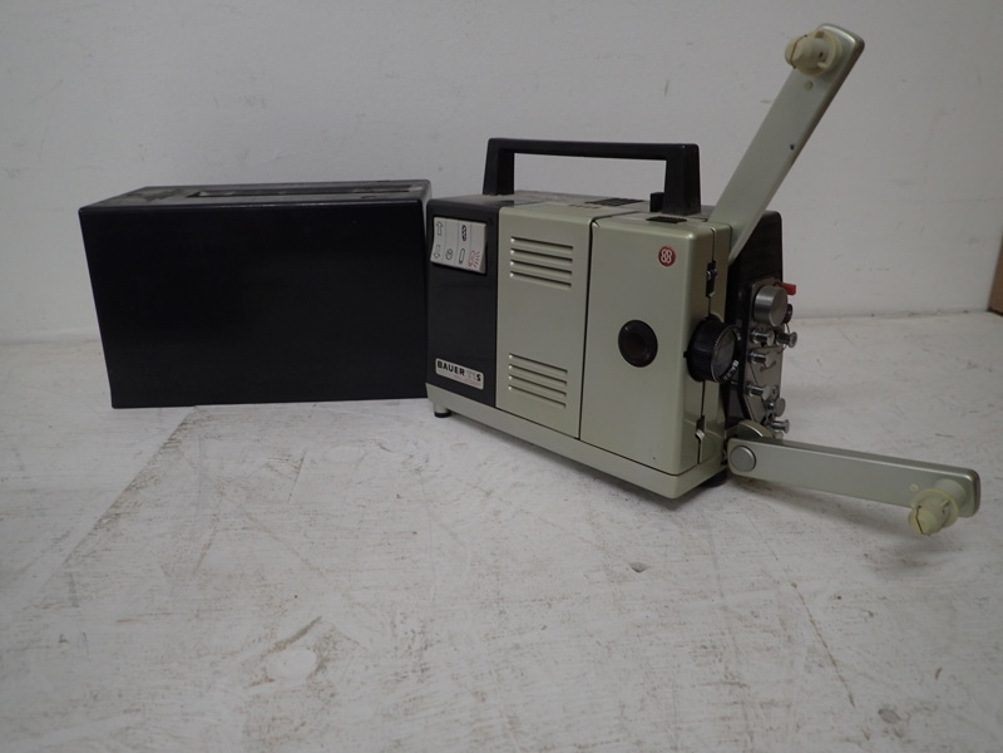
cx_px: 502
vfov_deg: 54.9
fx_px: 724
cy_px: 376
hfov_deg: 69.4
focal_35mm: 25
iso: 100
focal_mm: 4.5
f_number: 2
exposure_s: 1/60
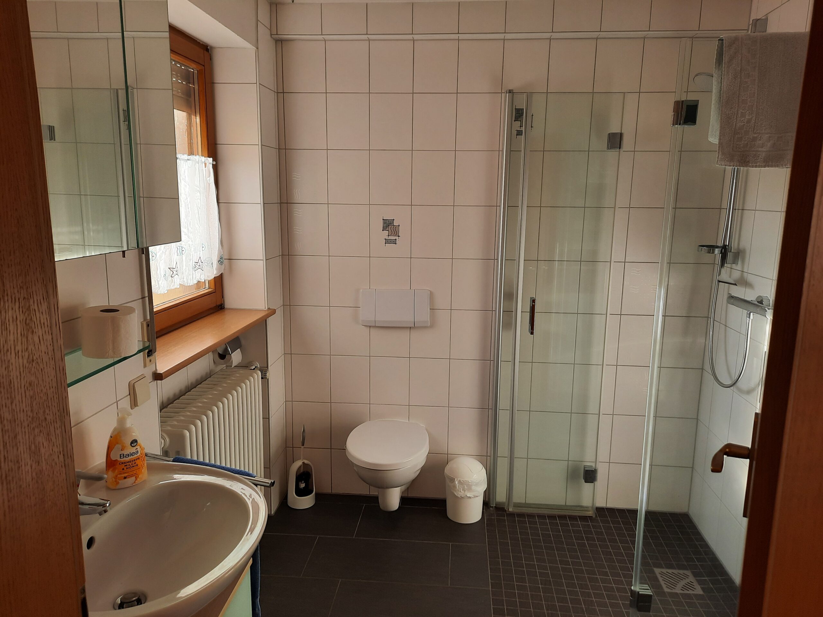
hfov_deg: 69.4
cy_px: 308
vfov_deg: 54.9
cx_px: 412
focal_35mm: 25
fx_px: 594
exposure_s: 1/124
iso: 32
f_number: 2
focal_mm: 4.6
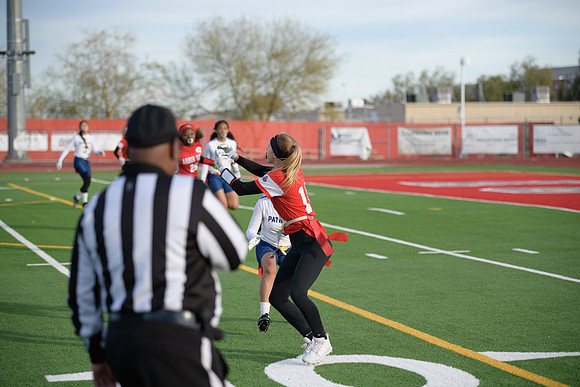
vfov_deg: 13.4
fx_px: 1644
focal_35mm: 102
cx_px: 290
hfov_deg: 20.0
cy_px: 194
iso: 640
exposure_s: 1/4000
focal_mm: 102
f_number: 2.8
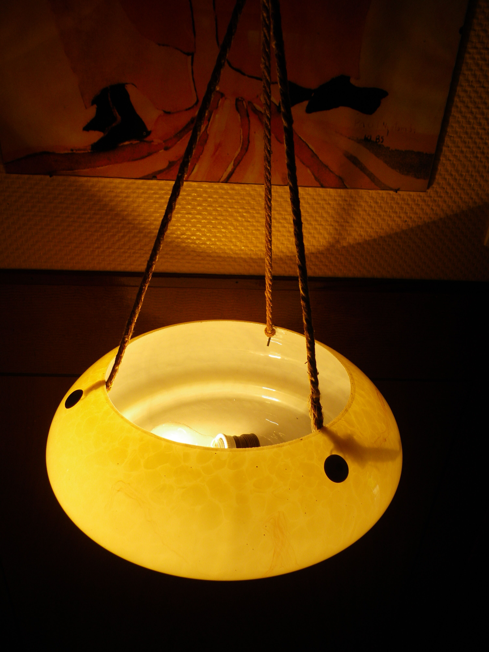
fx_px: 527
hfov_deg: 49.7
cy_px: 326
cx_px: 244
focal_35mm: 28
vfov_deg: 63.4
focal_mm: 4.9
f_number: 2.6
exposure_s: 1/125
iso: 64
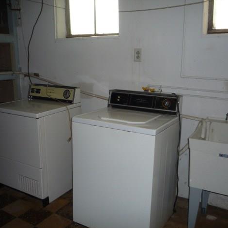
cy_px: 113
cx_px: 113
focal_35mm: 36
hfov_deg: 46.0
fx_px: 268
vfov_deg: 46.0
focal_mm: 5.2
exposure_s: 1/30
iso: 100
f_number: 3.3
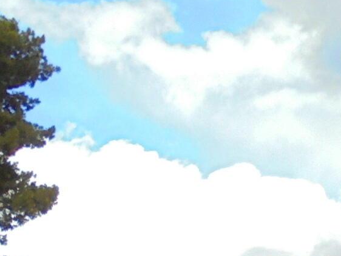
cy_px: 534
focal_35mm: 120
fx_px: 1182
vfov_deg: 11.1
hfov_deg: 16.3
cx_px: 282
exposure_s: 1/640
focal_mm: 4.6
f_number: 3.5
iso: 100
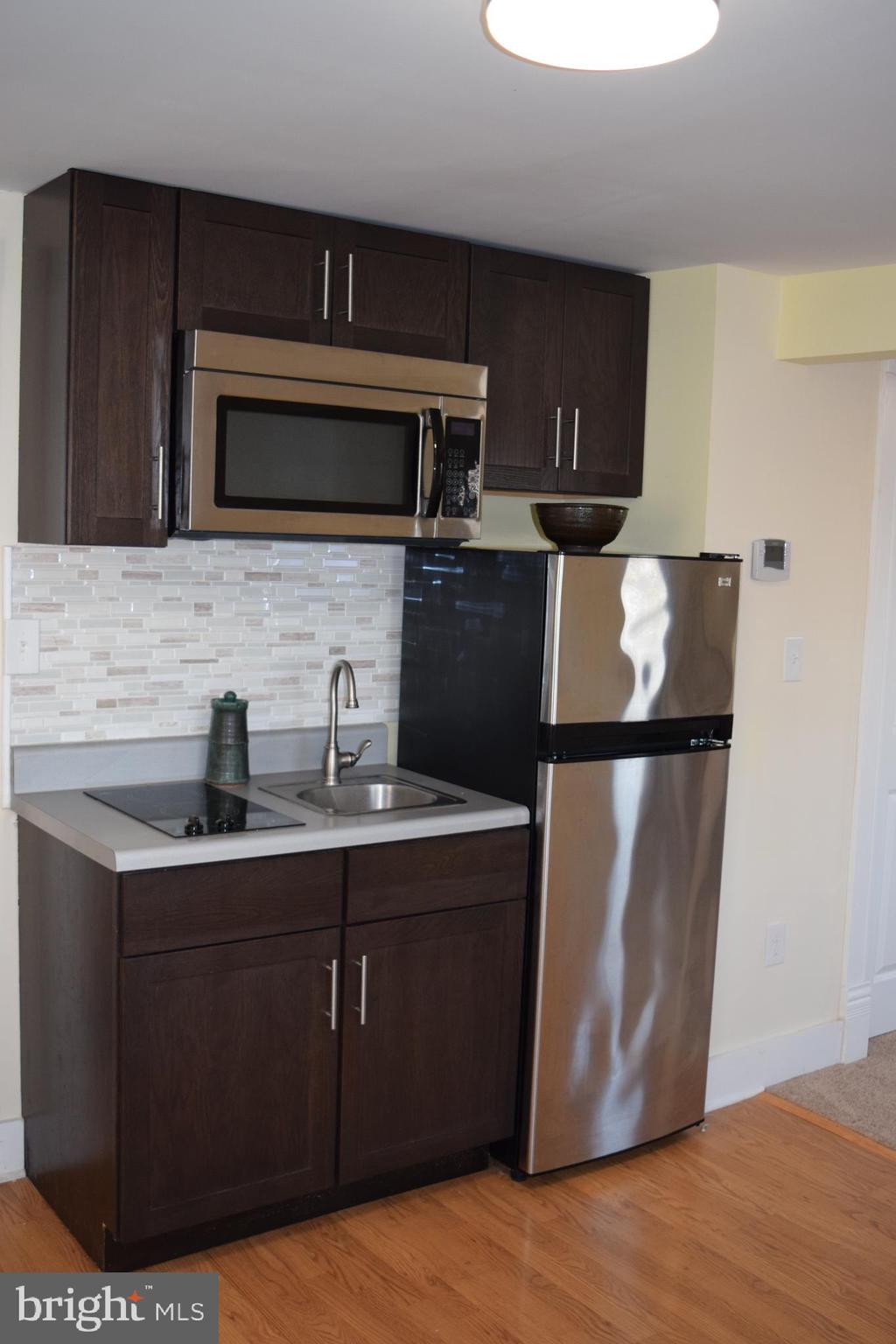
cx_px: 448
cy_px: 672
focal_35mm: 36
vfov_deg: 53.1
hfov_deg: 36.9
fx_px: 1344
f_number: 5
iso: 800
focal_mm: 24
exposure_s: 1/100
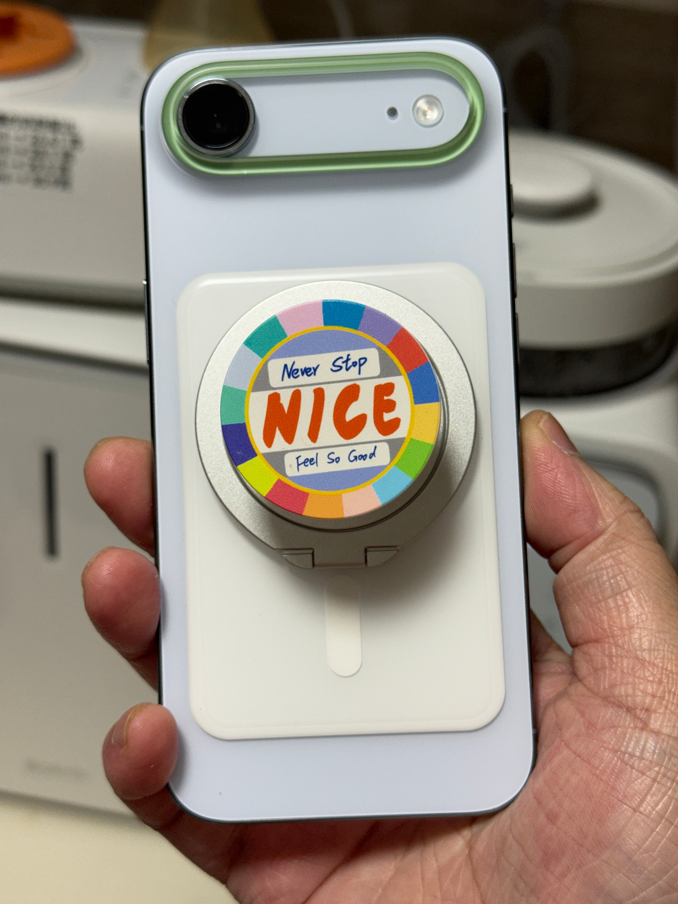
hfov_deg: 30.3
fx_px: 1254
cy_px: 452
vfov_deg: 39.7
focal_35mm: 48
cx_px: 339
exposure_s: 1/50
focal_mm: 6.76
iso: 50
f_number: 1.78
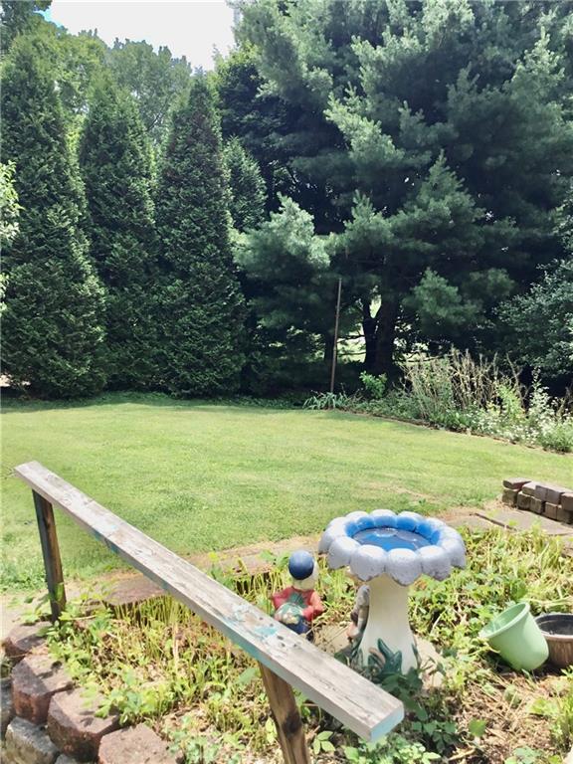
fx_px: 684
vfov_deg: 58.4
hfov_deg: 45.4
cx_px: 286
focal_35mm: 31
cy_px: 382
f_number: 2.4
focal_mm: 3.3
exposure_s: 1/612
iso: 25
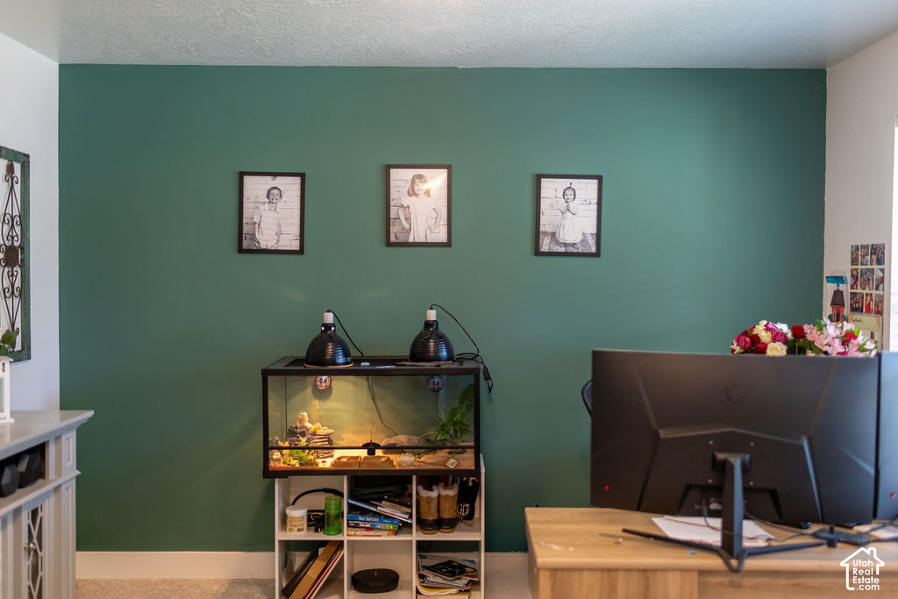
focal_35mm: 35
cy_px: 300
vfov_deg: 37.9
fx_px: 873
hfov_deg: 54.4
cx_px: 449
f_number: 2.5
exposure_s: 1/250
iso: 800
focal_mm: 35
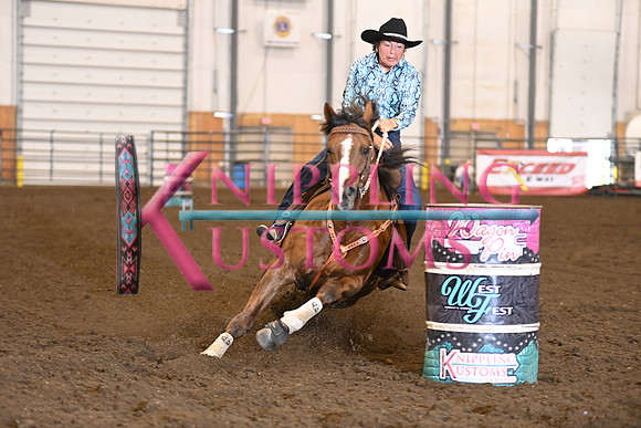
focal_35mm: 105
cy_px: 214
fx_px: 1870
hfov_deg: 19.5
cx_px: 320
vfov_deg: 13.0
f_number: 2.8
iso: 1600
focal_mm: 105
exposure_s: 1/250
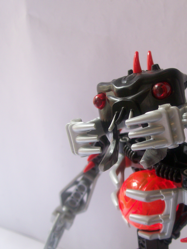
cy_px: 123
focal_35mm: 49
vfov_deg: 38.9
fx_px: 353
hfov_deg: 29.3
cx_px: 136
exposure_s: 1/50.2
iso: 80
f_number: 2.7
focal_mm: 6
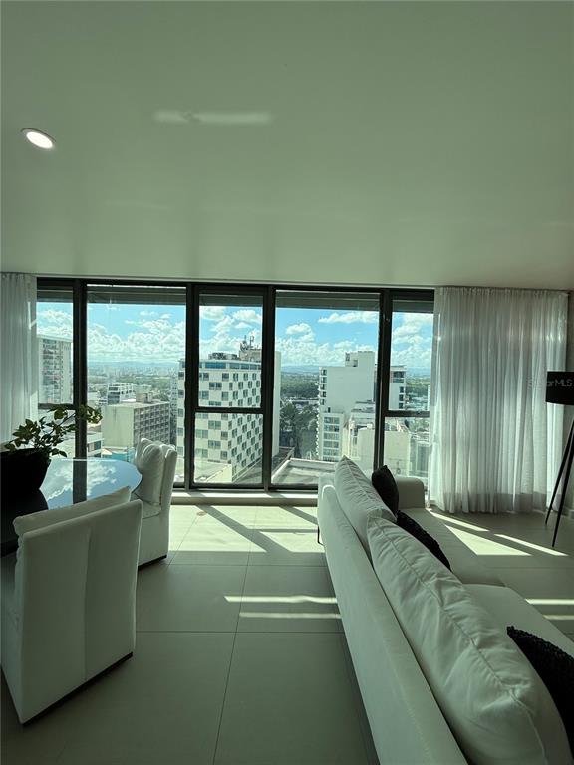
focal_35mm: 14
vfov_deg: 102.1
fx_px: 310
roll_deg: -2.5
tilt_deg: -0.9
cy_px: 382
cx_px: 287
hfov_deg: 85.7
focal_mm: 2.22
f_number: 2.2
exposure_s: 1/1068
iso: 50
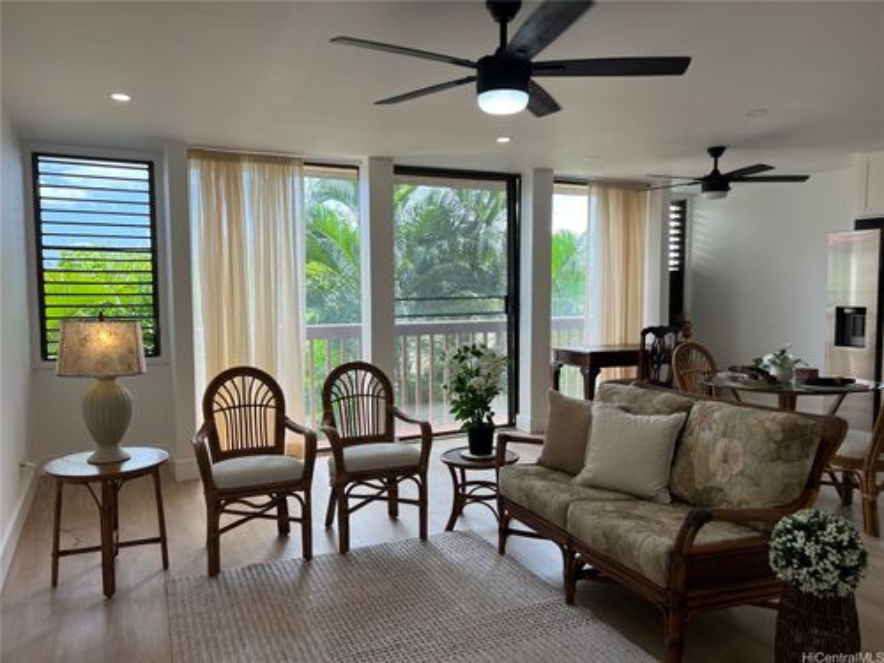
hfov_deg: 67.3
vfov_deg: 53.1
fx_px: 664
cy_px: 332
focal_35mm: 26
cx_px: 442
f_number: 1.5
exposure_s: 1/466
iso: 50
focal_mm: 5.7
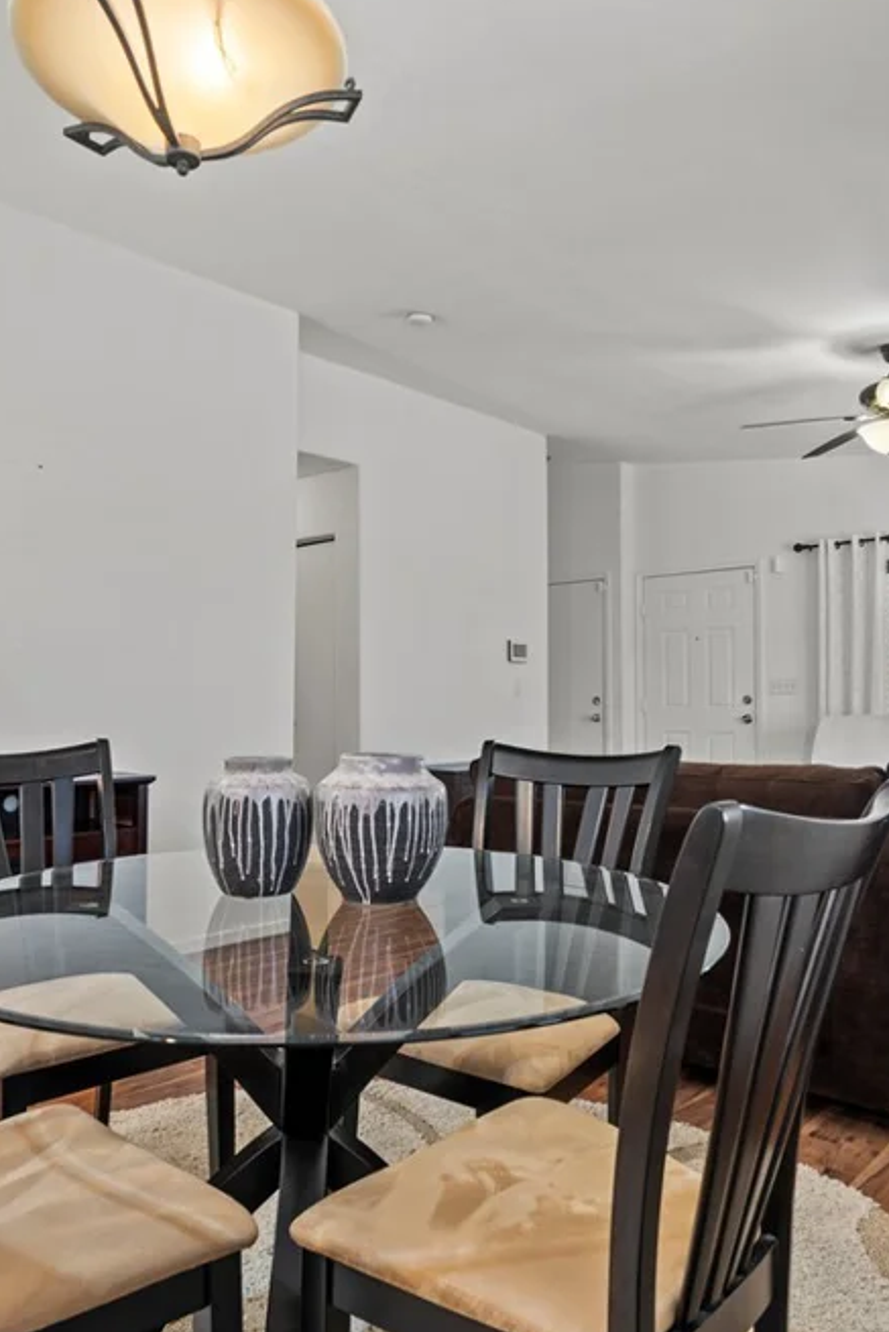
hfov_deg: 50.8
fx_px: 925
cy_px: 664
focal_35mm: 25
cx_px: 332
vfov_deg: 71.5
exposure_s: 8
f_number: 9
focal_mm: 16
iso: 200
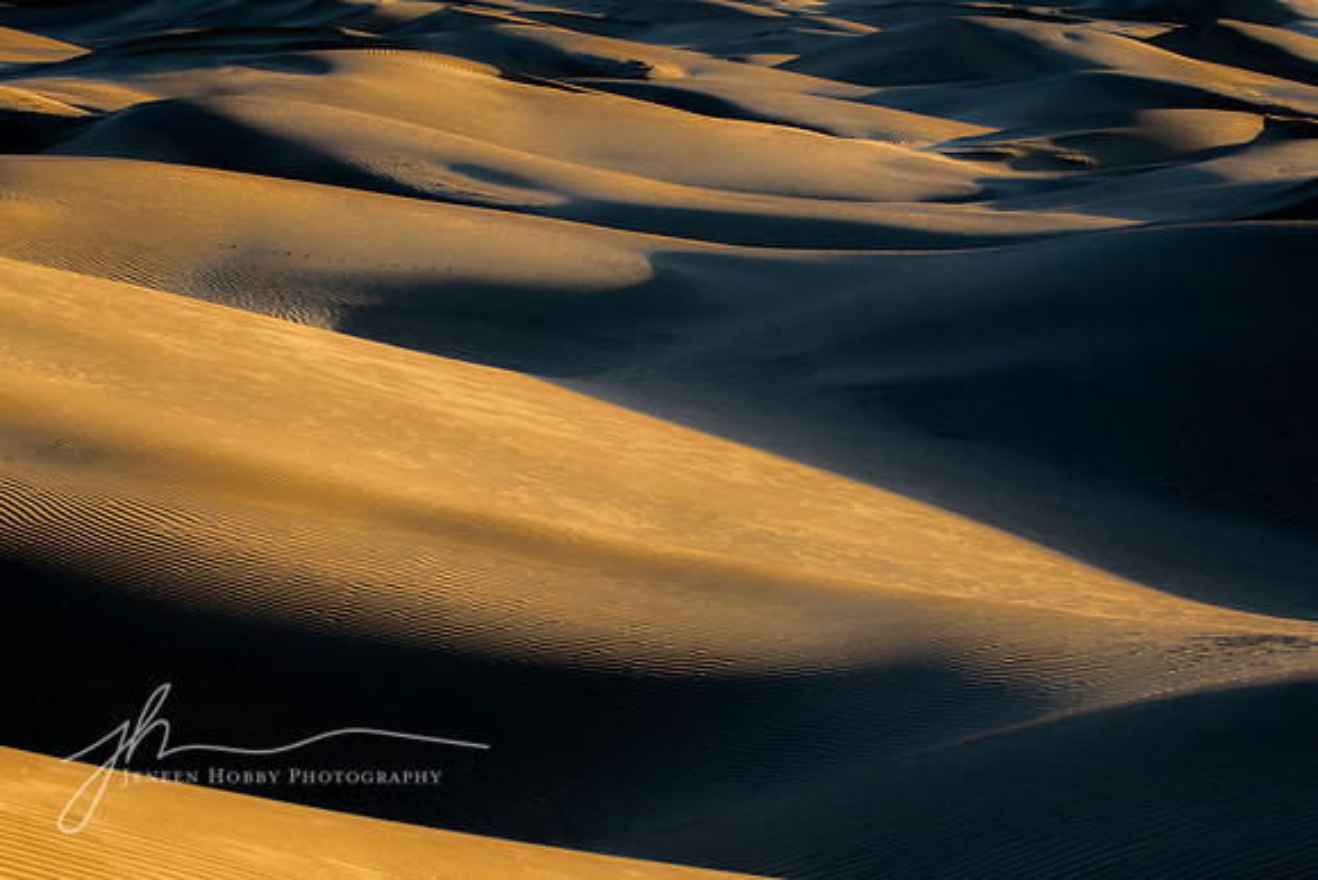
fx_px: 6591
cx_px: 659
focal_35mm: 180
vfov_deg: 7.6
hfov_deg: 11.4
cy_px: 440
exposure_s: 1/100
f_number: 20
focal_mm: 180
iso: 400
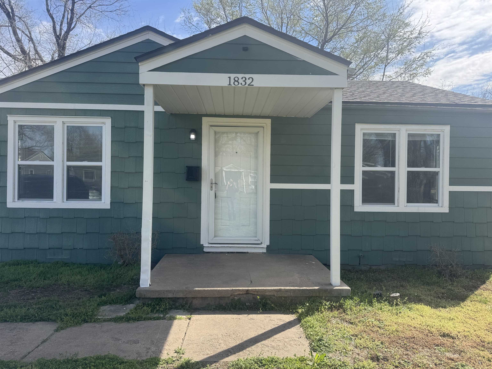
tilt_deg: +0.3
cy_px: 184
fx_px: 341
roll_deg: -1.2
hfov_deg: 71.6
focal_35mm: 24
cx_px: 246
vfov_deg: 56.8
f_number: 1.78
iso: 80
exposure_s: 1/2604
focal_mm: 6.76
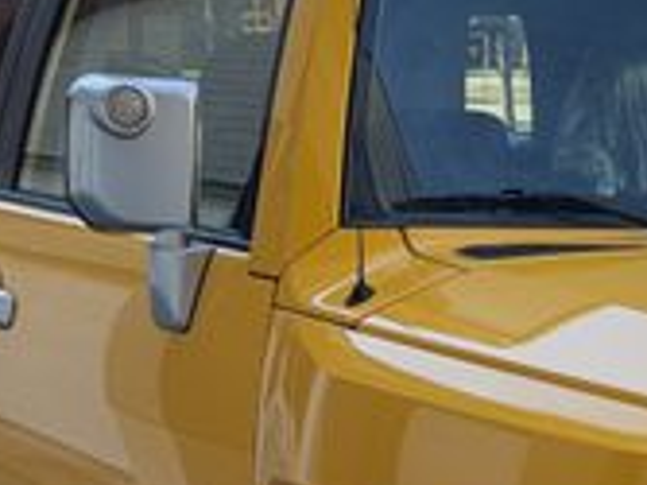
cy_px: 481
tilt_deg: -7.7
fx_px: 3437
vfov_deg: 8.0
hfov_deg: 10.6
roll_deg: -0.7
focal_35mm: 184
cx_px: 744
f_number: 1.78
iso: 64
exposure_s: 1/437
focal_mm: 6.76
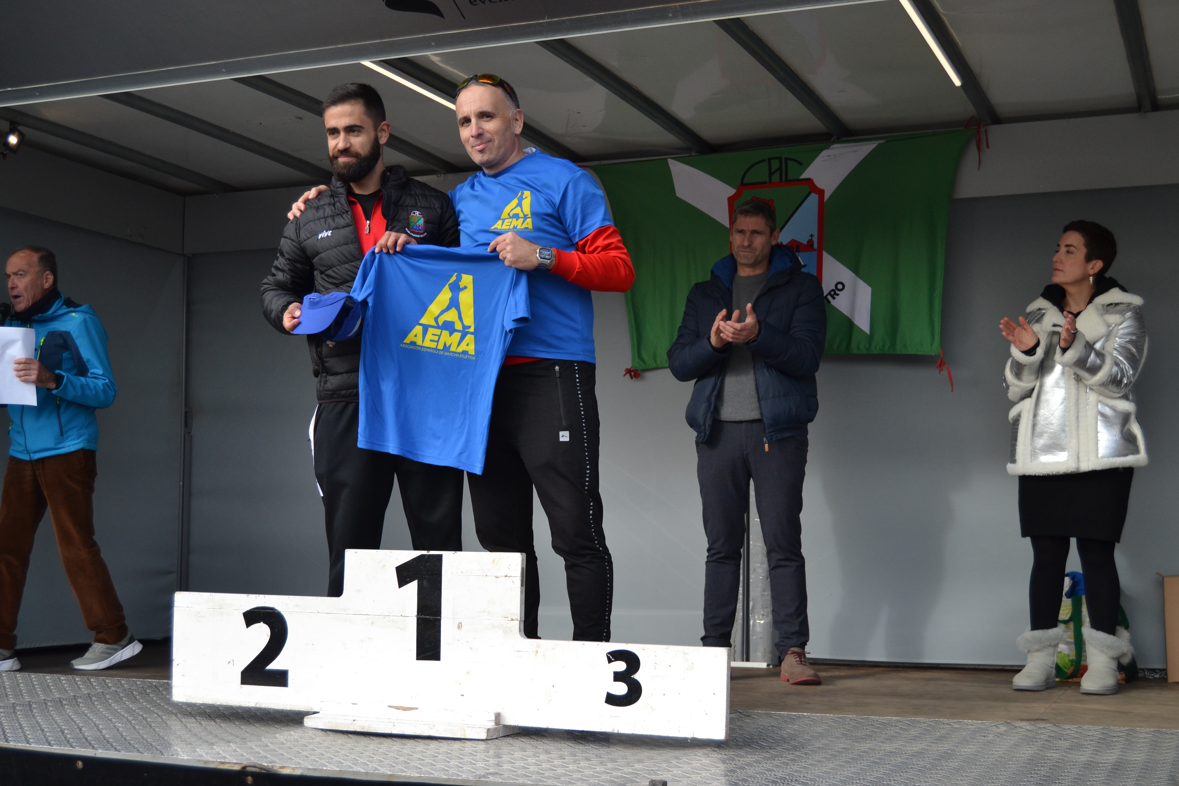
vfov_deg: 28.9
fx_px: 1523
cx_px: 590
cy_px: 393
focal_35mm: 46
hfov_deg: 42.3
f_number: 5
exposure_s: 1/1250
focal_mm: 31
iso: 400
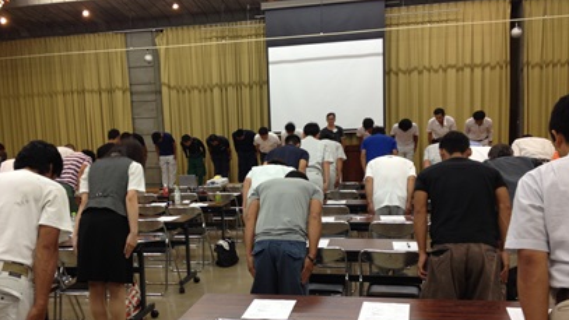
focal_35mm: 42
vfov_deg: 28.2
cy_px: 204
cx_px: 260
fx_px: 634
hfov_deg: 48.3
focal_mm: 4.28
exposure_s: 1/20
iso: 80
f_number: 2.4
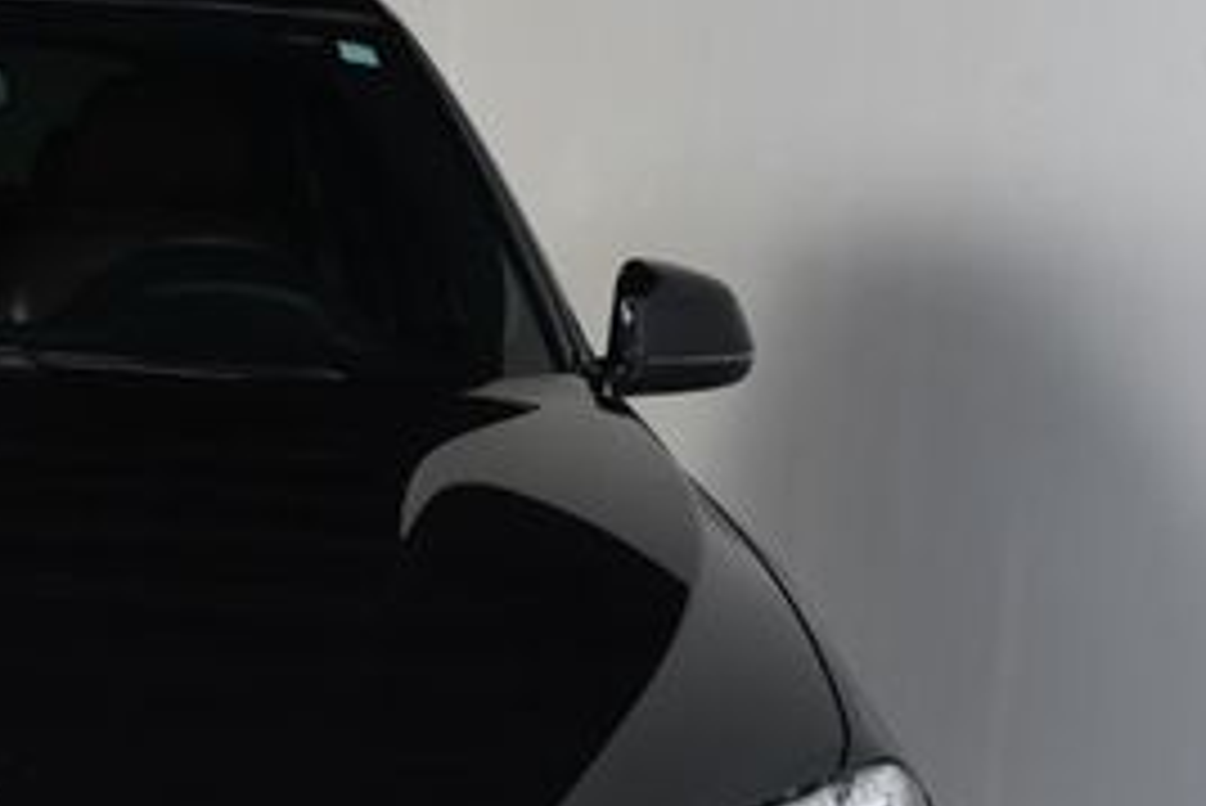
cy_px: 770
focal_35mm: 93
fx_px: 3117
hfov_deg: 20.9
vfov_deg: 14.5
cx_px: -108
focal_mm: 26
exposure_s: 1/160
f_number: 10
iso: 100
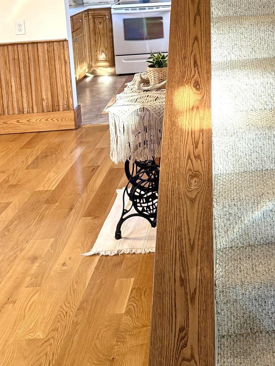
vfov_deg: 31.6
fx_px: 593
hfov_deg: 24.7
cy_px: -3
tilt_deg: -2.7
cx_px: 287
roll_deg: +3.1
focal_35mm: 56
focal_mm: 6.76
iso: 200
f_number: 1.78
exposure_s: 1/60
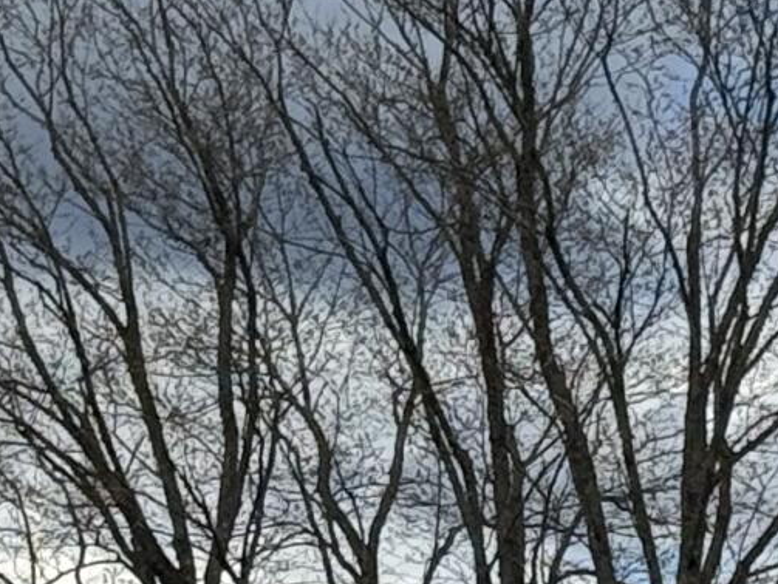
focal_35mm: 286
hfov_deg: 6.9
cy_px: 780
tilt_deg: +4.9
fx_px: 6432
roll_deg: -1.0
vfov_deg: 5.2
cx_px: 408
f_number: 1.78
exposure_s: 1/7937
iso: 80
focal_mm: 6.76
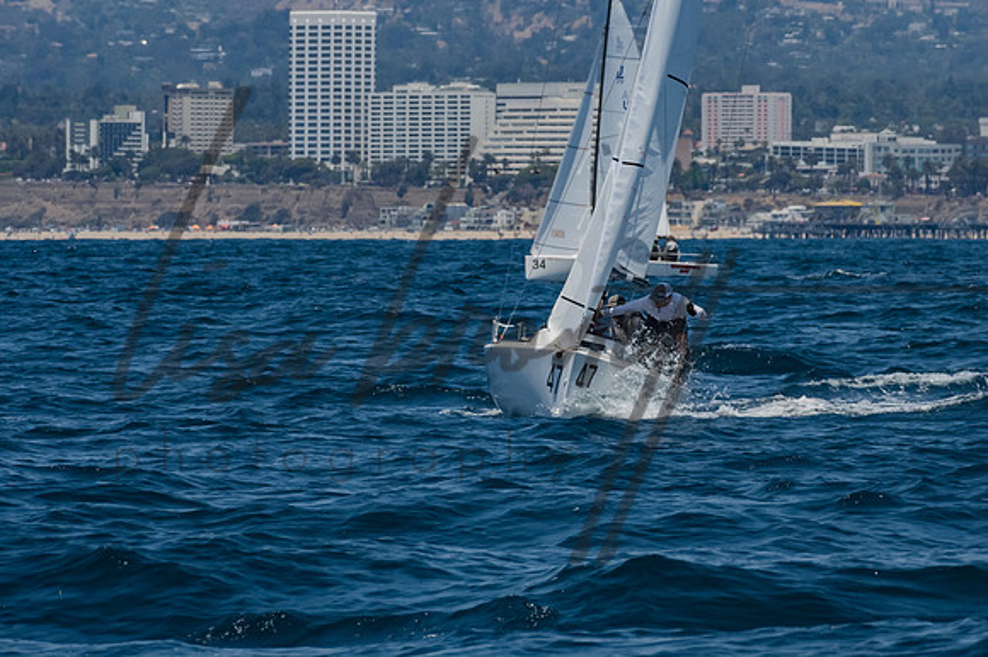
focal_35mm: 375
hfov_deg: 5.5
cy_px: 328
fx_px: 10285
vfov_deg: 3.7
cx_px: 494
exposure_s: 1/1600
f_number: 14
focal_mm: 250
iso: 640
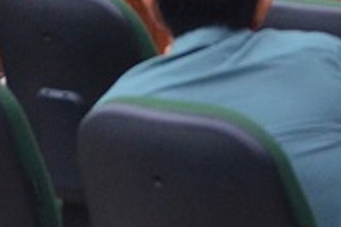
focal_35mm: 247
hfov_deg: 8.3
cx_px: 325
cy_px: -390
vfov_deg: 5.3
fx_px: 2337
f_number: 4
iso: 800
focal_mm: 28
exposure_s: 1/30
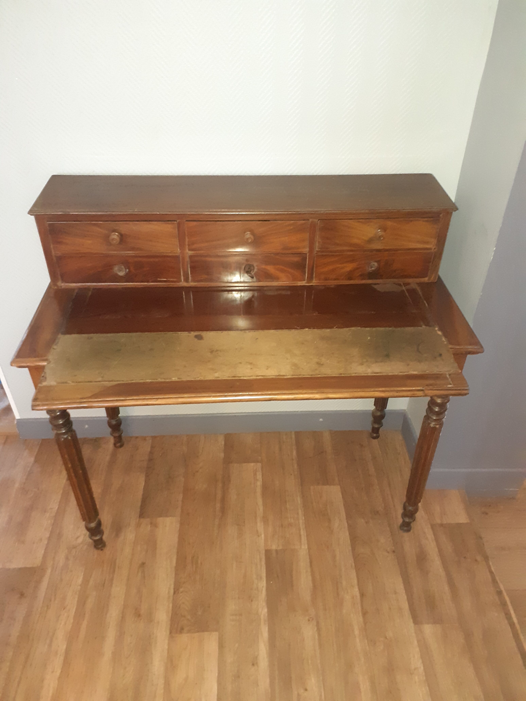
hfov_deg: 51.4
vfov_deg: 65.3
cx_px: 263
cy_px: 350
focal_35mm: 27
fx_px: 547
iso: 1000
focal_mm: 3.6
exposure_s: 1/17
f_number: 1.9
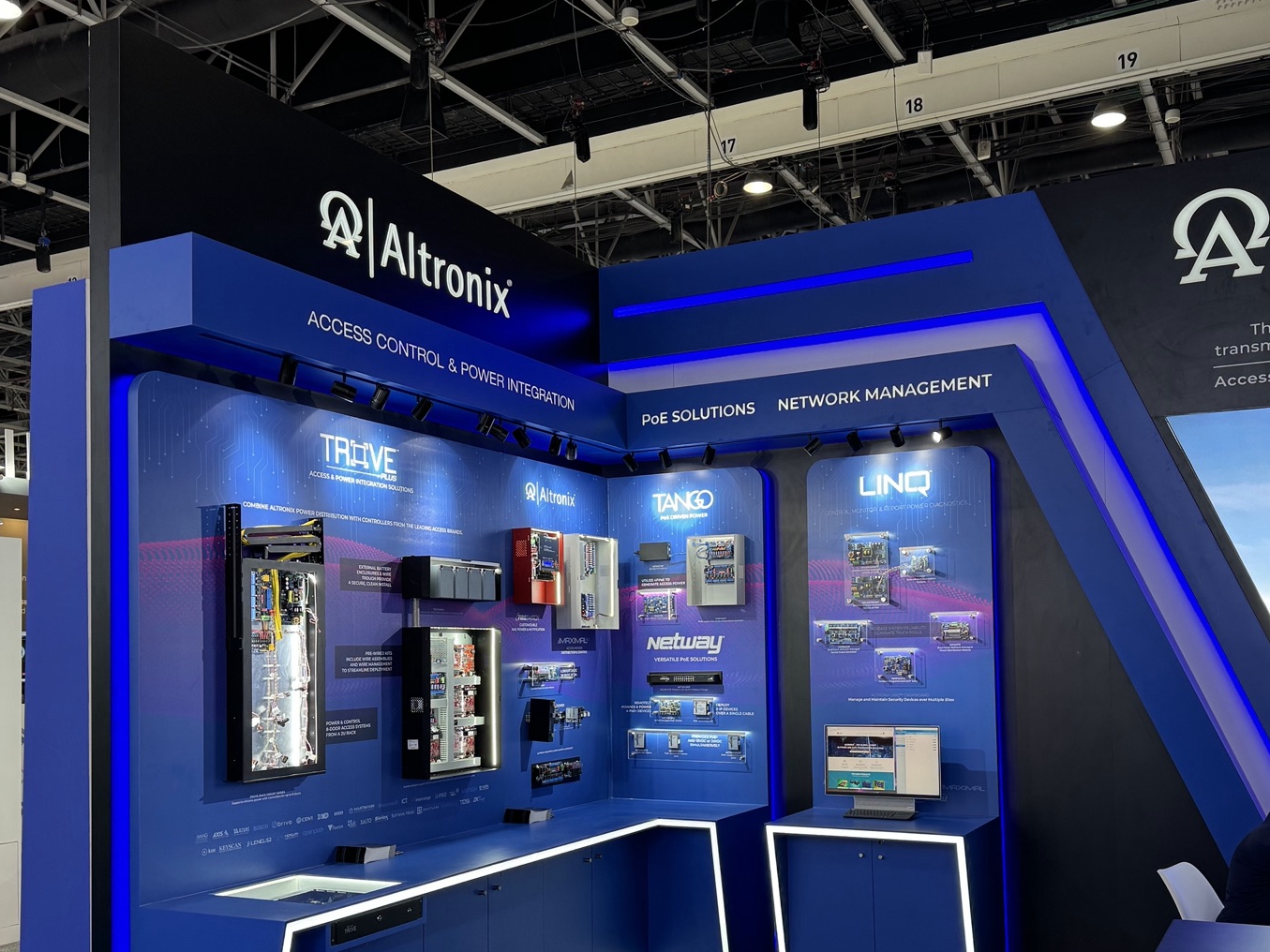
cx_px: 710
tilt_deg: +2.5
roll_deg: +0.2
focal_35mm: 34
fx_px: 1247
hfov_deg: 53.8
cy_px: 606
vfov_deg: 41.4
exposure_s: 1/100
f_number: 1.78
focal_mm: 6.86
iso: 100
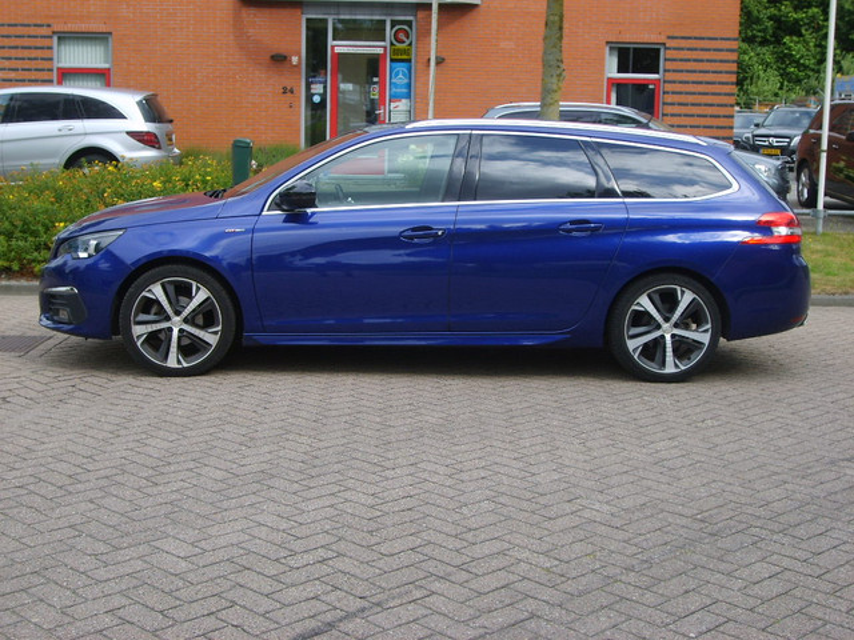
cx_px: 427
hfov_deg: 36.8
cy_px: 320
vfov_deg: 28.0
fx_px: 1283
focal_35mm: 52
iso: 50
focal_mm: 8.7
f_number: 3.3
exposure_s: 1/250
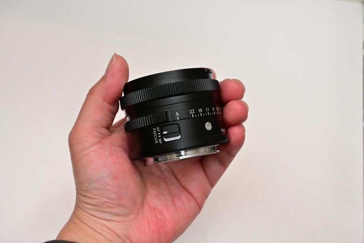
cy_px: 122
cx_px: 182
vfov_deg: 28.1
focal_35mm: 48
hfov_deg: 41.1
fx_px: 485
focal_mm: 32
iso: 800
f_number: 8
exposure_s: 1/60
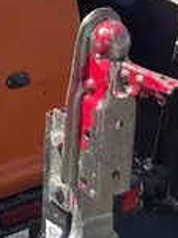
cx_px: -214
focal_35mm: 126
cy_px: -151
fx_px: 865
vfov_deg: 14.3
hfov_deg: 10.5
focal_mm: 5.1
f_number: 1.6
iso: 50
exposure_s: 1/2967
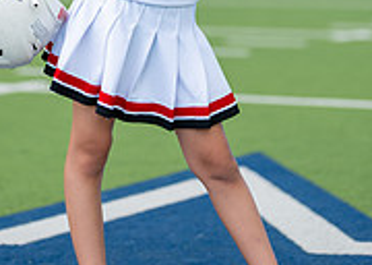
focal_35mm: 191
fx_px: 2015
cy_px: -37
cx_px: 146
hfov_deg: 10.5
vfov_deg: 7.5
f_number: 1.2
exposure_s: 1/1250
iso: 160
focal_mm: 50
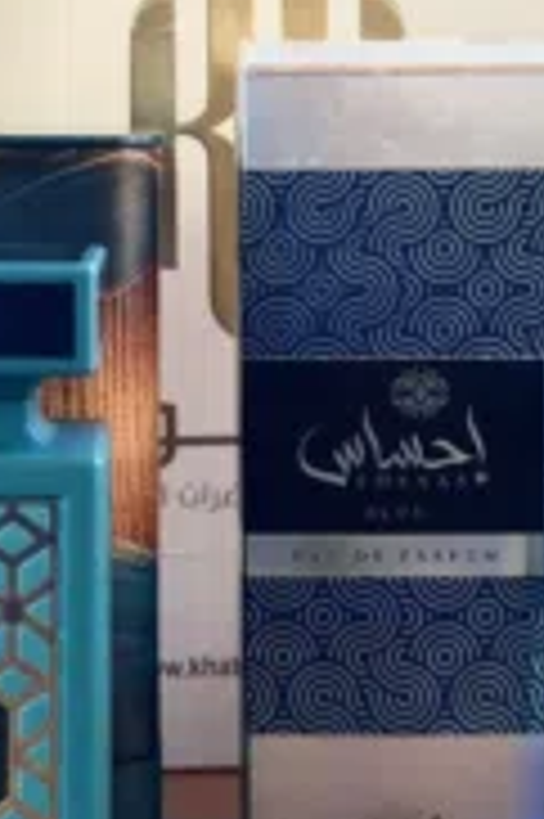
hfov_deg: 11.5
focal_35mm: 119
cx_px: 319
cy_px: 243
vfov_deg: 17.2
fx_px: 2702
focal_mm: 6
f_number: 2
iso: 250
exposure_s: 1/68
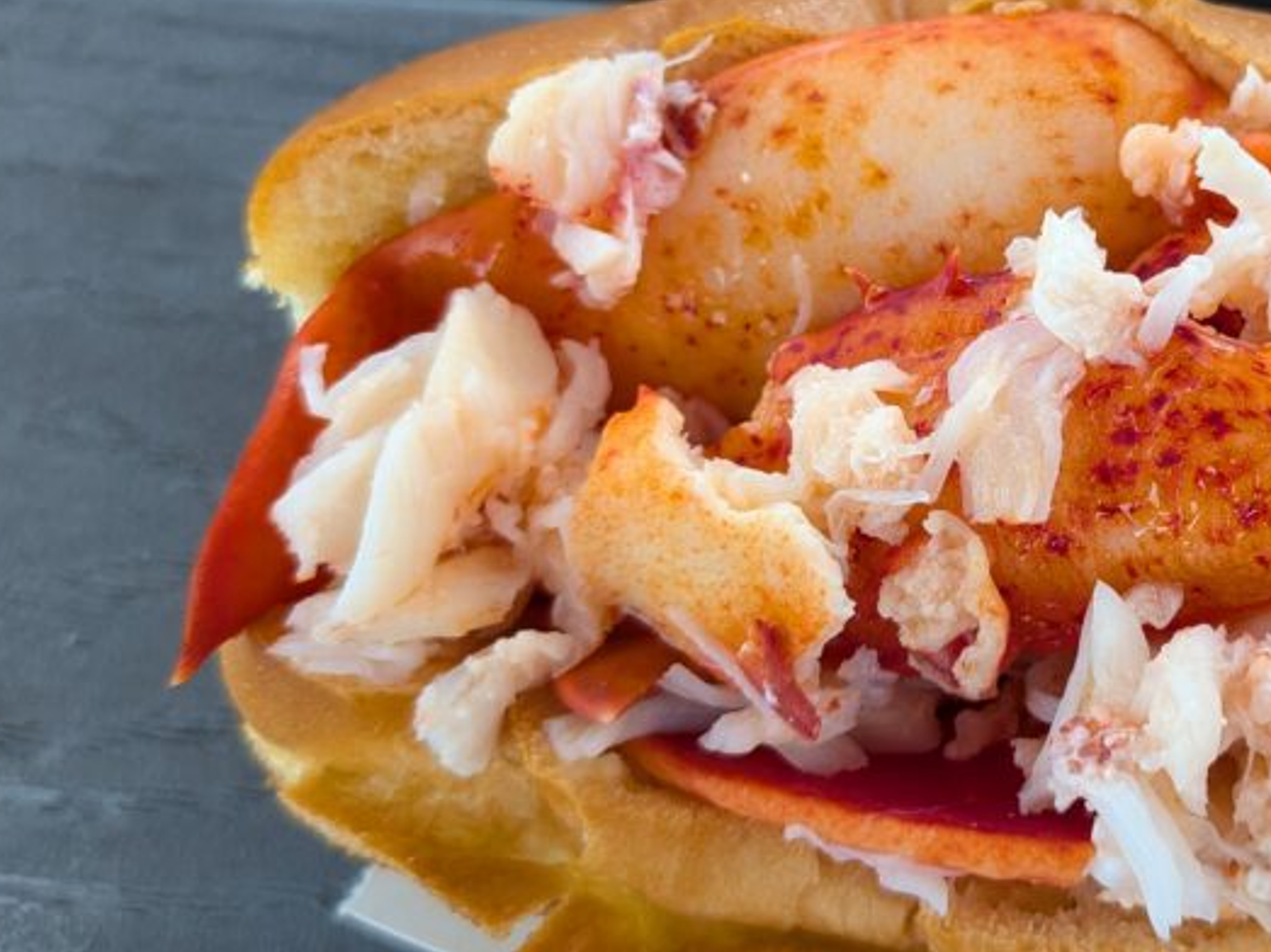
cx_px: 1132
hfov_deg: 37.9
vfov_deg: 30.8
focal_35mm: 47
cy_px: 410
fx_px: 1725
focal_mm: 4.53
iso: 28
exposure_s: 1/185
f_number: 1.7
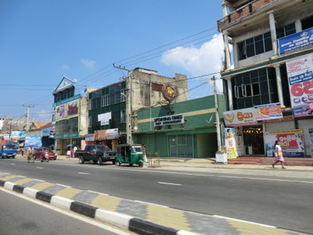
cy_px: 118
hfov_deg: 71.6
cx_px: 156
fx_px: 217
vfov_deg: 56.8
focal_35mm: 24
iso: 80
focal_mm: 4.3
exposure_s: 1/250
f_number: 7.5
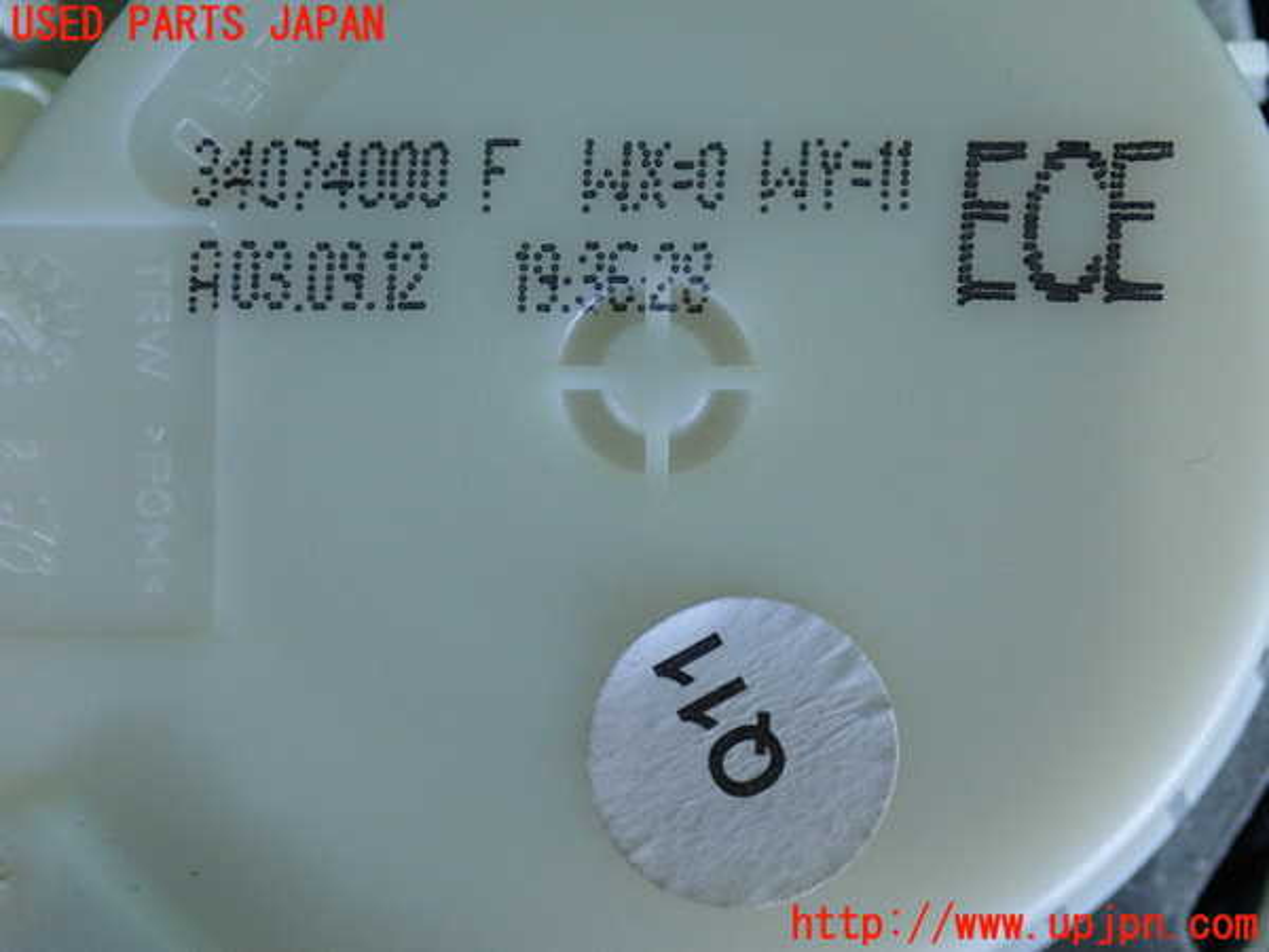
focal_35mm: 82
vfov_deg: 18.0
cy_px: 476
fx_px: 3006
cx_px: 634
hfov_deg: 23.8
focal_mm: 14.62
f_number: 4.3
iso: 640
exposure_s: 1/125
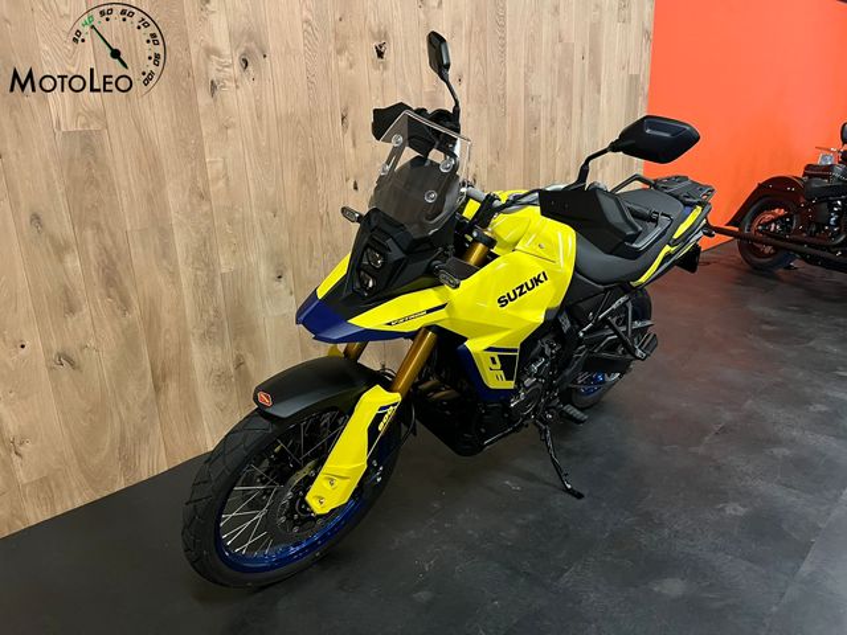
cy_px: 318
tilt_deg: -17.8
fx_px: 636
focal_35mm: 26
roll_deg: +1.9
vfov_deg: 53.1
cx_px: 424
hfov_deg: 67.3
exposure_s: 1/33
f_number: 1.6
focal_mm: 5.1
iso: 500
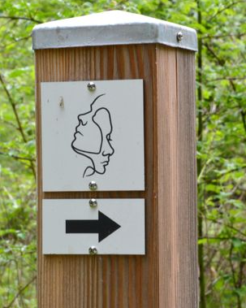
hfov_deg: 8.0
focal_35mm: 192
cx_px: 155
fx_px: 1748
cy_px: 153
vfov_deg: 10.1
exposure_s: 1/40
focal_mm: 90
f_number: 22
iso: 800
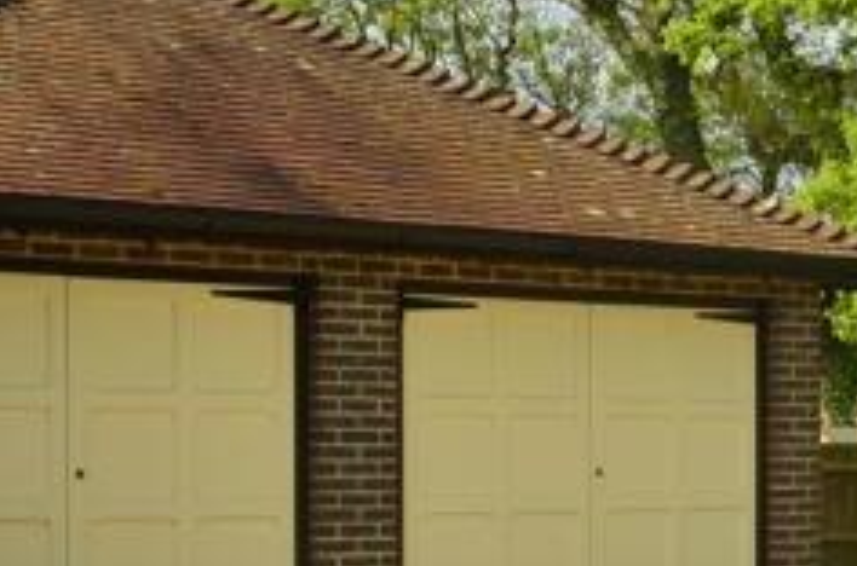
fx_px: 2374
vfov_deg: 13.5
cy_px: 490
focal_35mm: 100
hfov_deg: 20.0
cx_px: 781
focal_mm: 24
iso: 200
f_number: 14
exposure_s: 1/125
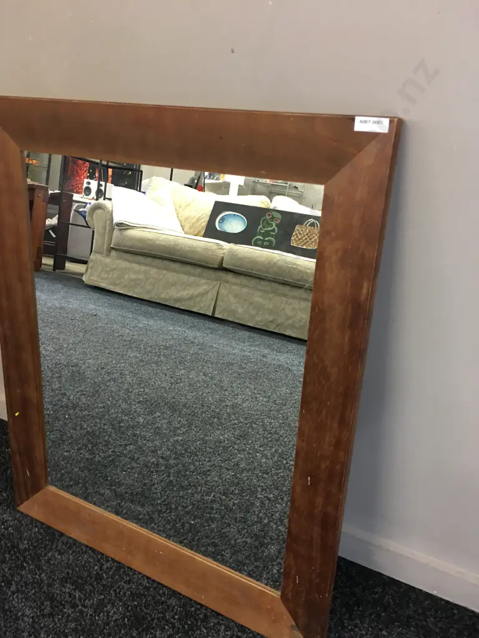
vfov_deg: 61.7
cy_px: 319
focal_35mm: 29
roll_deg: +1.7
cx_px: 240
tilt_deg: -30.0
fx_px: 535
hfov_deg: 48.2
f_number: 2.2
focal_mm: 4.15
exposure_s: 1/17
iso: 100
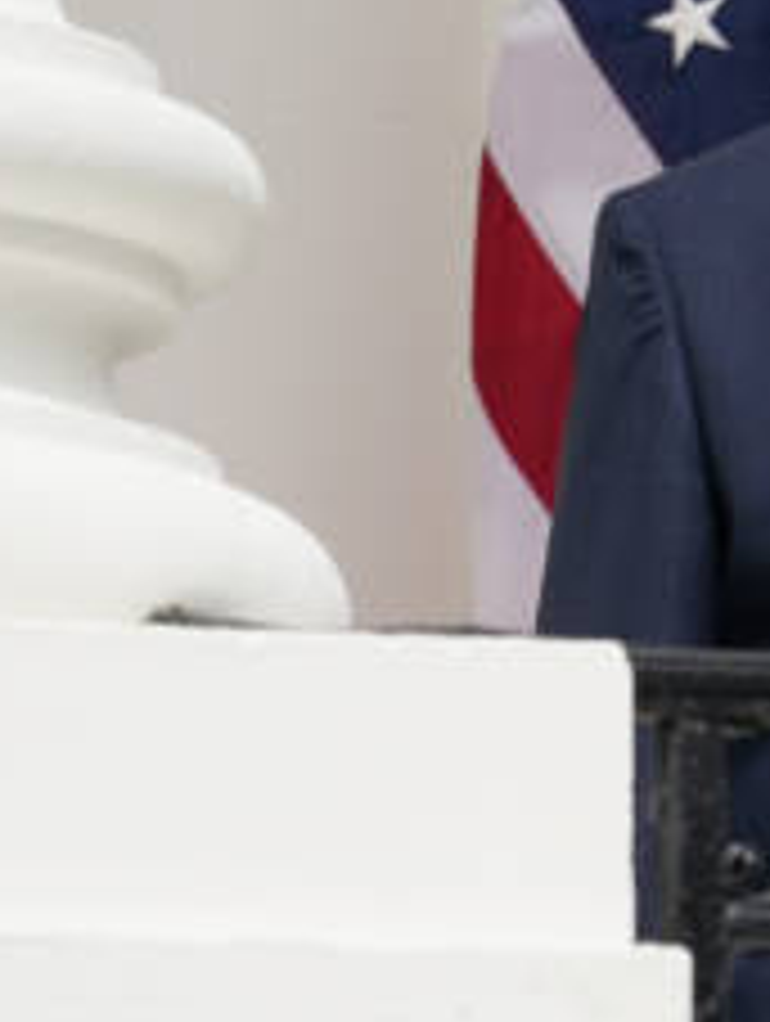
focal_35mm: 2022
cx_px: 1959
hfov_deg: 0.7
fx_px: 59802
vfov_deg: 1.0
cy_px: 119
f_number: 6.3
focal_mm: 467
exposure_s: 1/1600
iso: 250
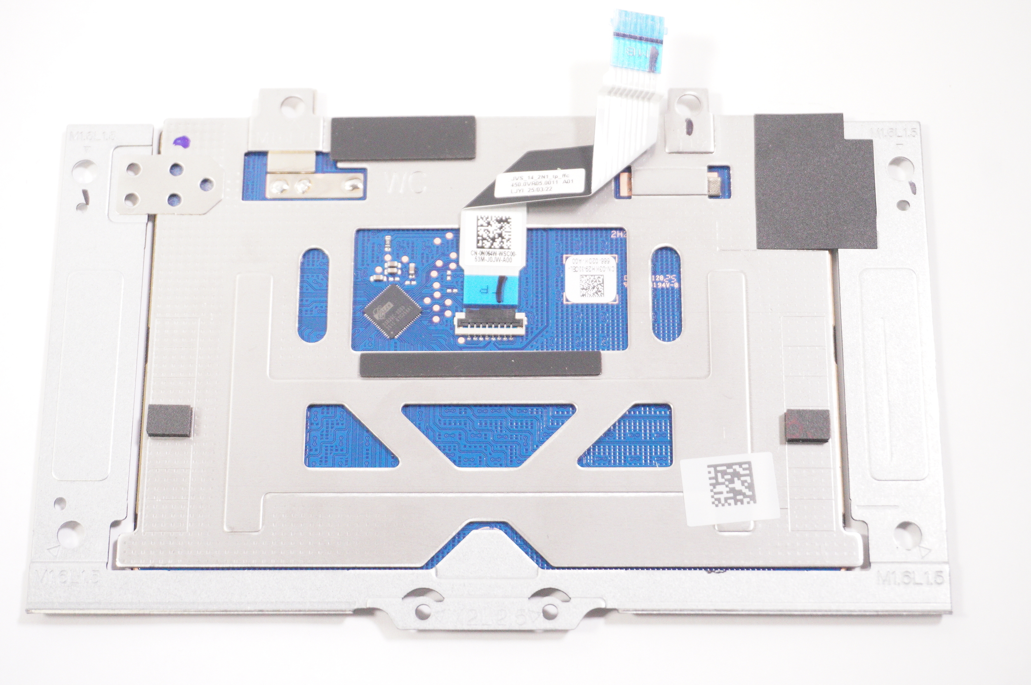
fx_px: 1760
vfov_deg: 22.0
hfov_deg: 32.7
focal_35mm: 62
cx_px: 516
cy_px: 342
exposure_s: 1/400
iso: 6400
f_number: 5.6
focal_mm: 41
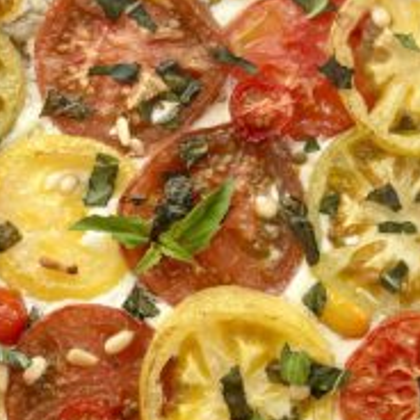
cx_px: 181
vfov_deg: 15.2
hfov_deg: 15.2
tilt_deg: -86.9
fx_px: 1579
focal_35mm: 115
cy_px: 217
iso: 80
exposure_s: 1/473
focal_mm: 6.86
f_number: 1.78
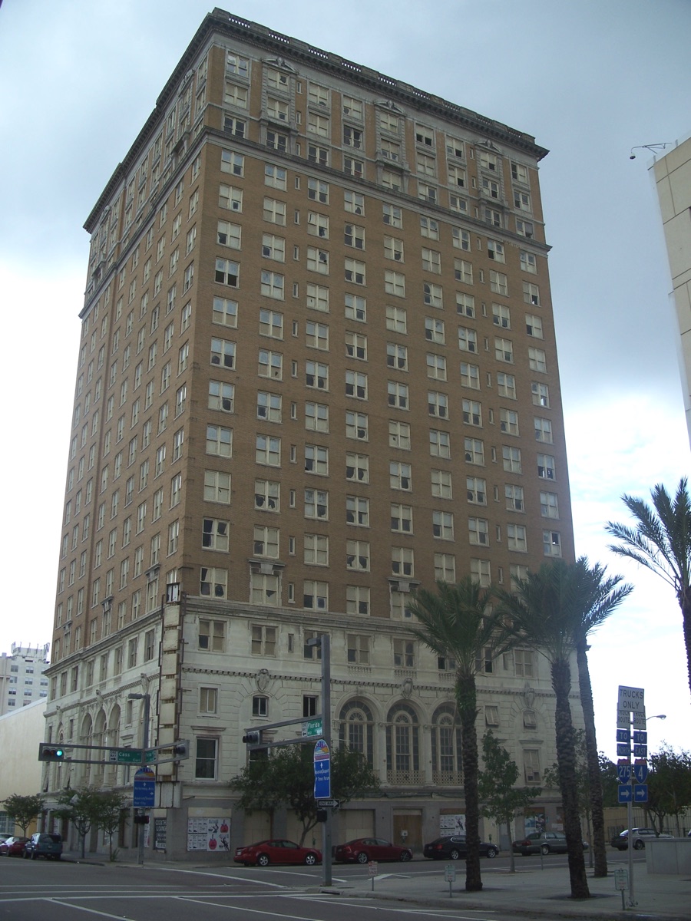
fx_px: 985
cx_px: 346
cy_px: 460
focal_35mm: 37
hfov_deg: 38.7
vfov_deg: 50.1
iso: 64
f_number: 2.8
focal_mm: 7.8
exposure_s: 1/320
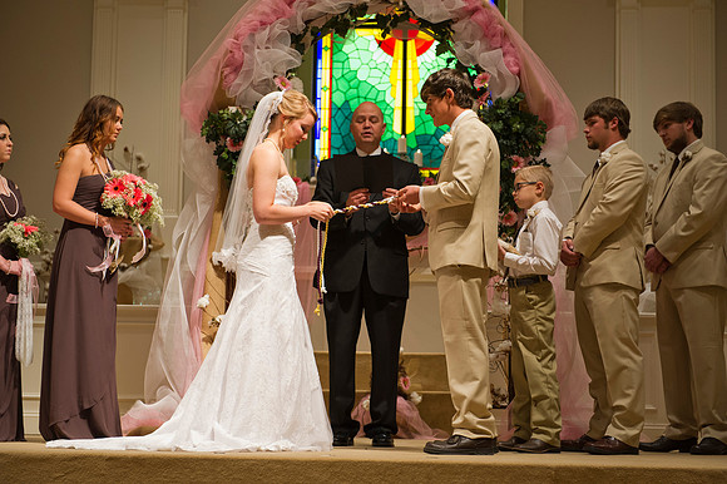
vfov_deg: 19.4
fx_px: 1413
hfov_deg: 28.9
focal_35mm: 70
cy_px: 242
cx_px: 364
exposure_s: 1/160
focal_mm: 70
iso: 1600
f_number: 4
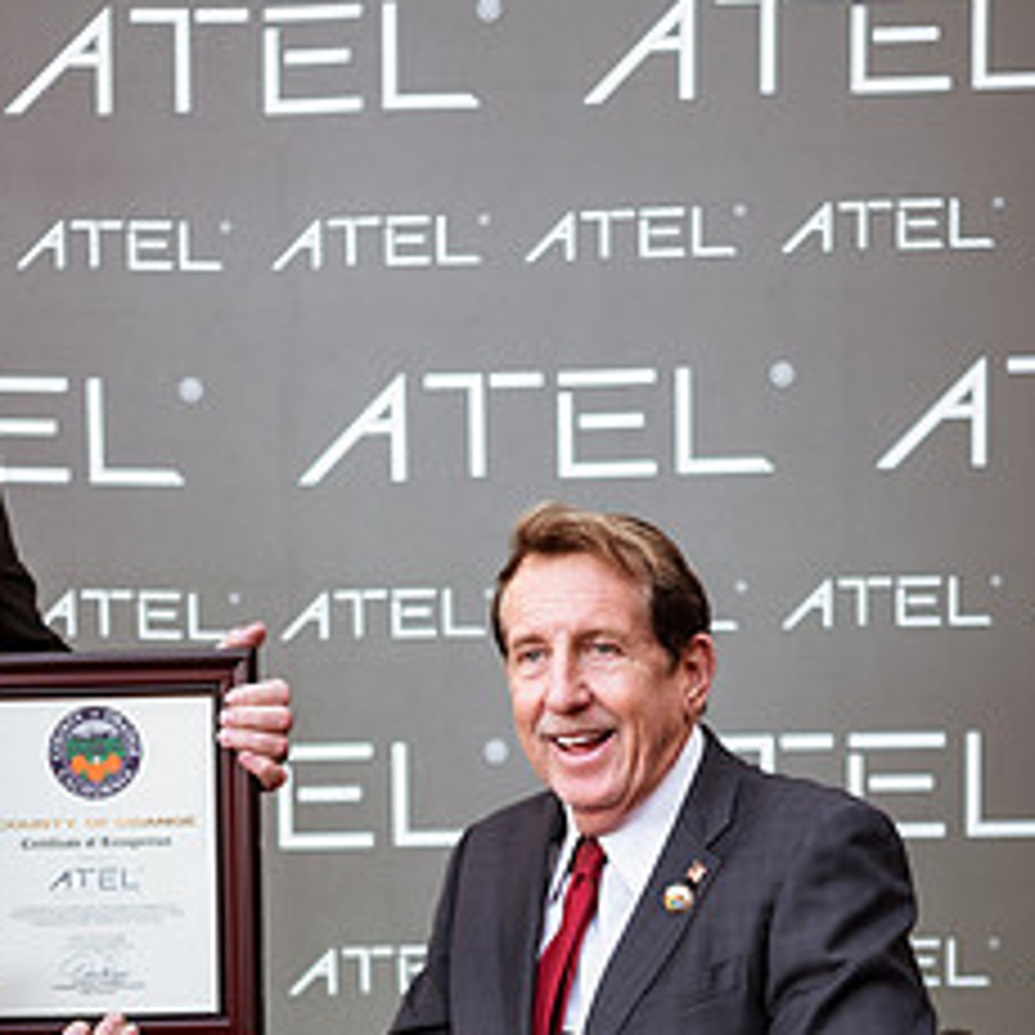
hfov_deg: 23.1
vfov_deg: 22.9
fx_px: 2537
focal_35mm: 75
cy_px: 745
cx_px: 518
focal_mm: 35
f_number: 1.8
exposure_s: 1/400
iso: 200
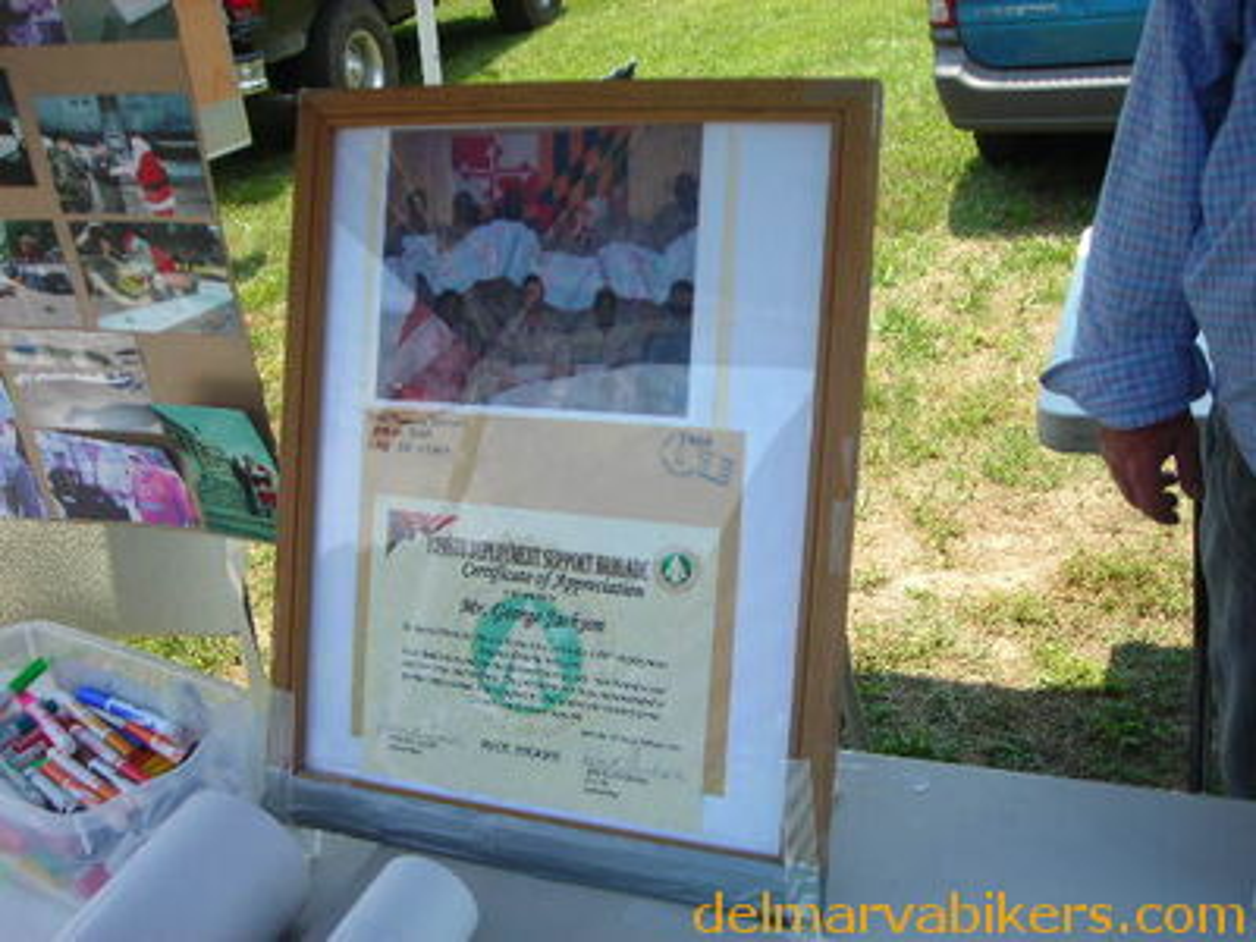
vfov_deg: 35.1
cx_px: 628
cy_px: 471
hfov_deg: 45.8
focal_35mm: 41
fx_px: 1488
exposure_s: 1/230
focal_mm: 6.8
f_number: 3.3
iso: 50
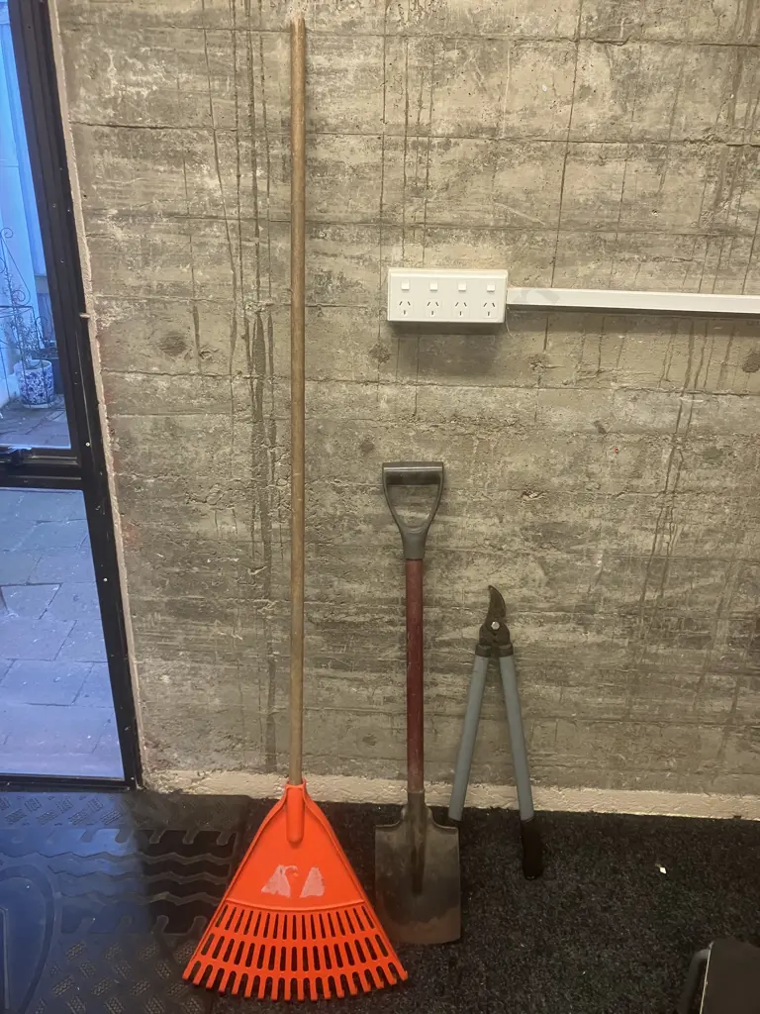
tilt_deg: -24.0
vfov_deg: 63.4
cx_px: 380
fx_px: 820
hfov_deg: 49.7
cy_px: 507
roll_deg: -1.6
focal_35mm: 28
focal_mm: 3.99
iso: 160
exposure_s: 1/50
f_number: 1.8
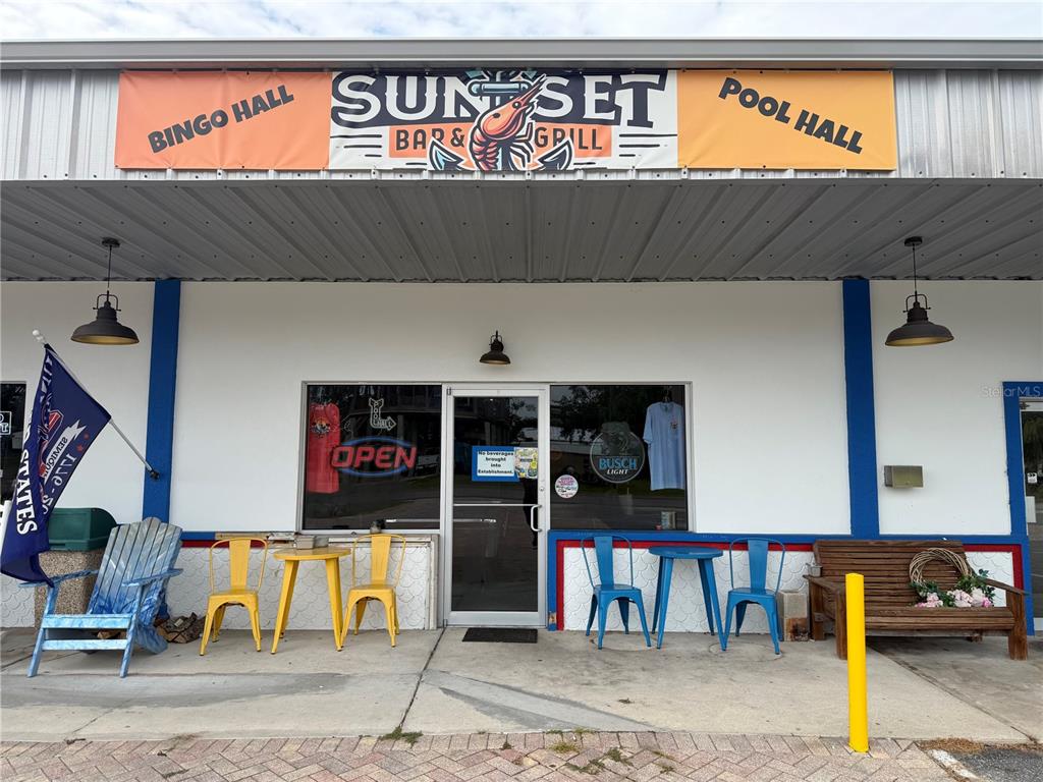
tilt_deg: +4.6
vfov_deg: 56.8
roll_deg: -0.3
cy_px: 391
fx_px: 723
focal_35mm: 24
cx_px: 522
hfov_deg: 71.6
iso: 80
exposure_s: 1/1618
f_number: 1.78
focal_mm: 6.76
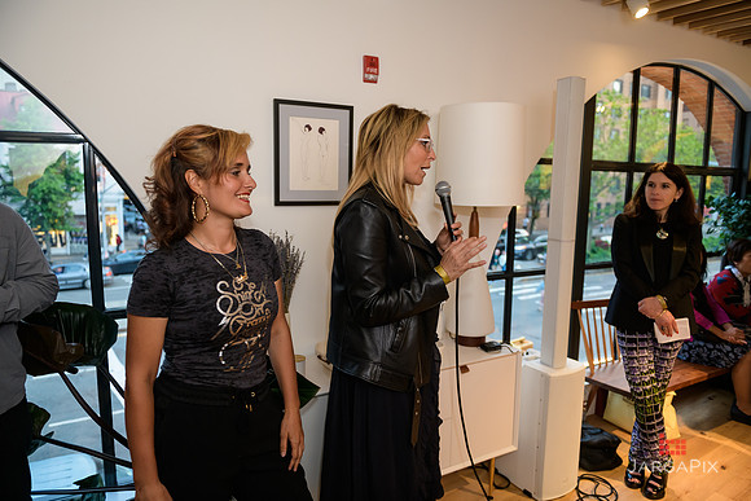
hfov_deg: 73.7
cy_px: 250
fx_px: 501
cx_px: 376
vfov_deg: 53.2
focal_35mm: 24
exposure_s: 1/125
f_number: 3.2
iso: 800
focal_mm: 24
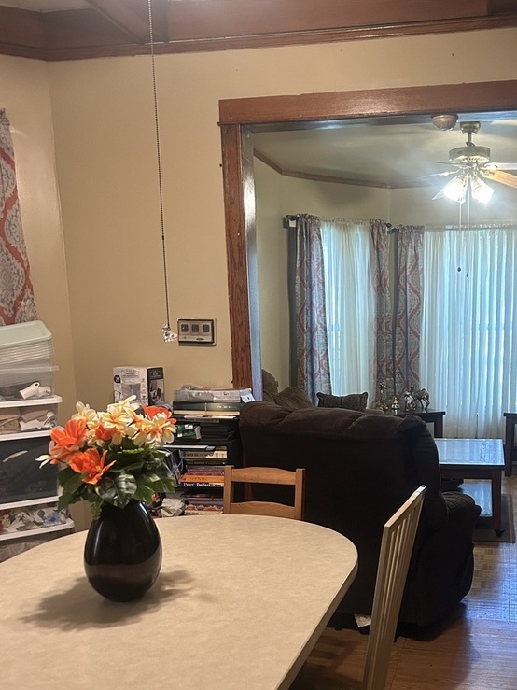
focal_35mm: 38
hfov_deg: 37.3
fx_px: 757
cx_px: 348
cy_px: 464
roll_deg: +0.2
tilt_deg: -11.1
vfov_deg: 48.1
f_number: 1.5
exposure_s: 1/60
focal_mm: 5.7
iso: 500
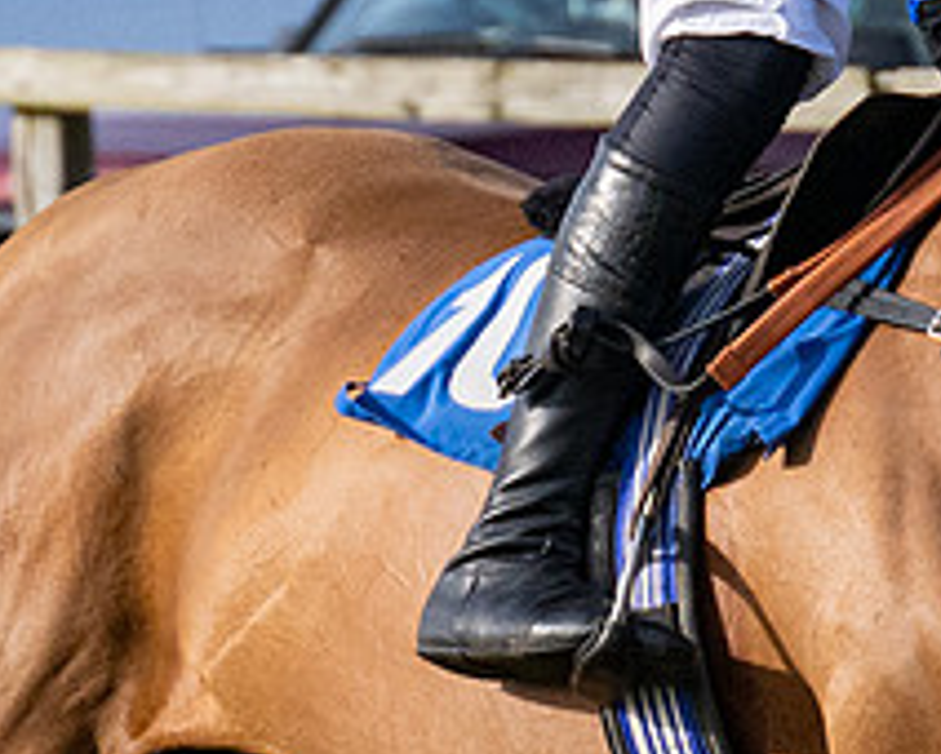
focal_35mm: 732
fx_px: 20405
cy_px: 215
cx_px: 1427
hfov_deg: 2.6
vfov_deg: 2.1
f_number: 5
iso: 400
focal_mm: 98
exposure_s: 1/4000
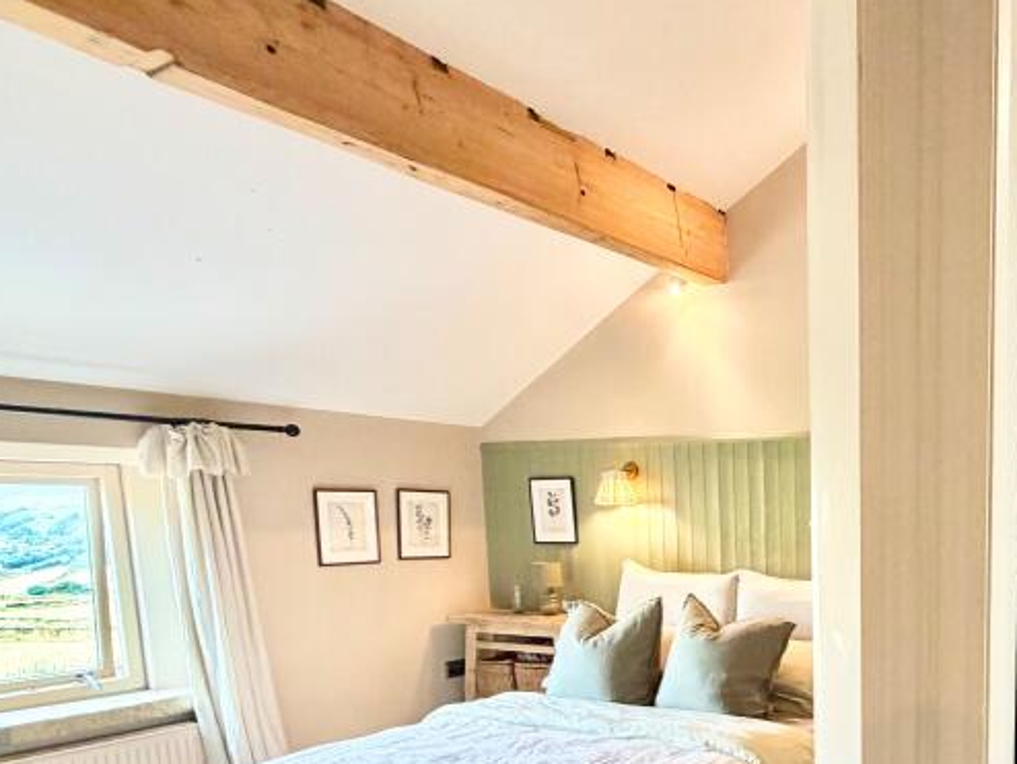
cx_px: 910
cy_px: 624
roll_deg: +0.3
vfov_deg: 45.5
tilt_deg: -7.9
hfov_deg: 54.0
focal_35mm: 29
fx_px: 852
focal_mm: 2.22
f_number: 2.2
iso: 200
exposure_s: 1/50
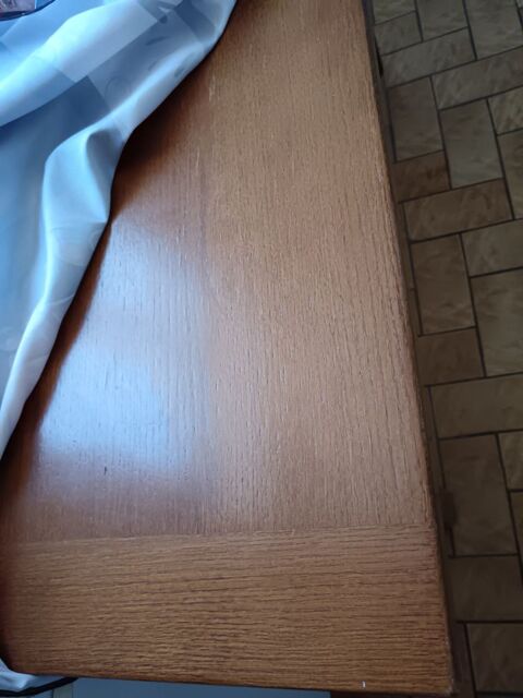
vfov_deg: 65.3
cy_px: 349
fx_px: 544
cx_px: 262
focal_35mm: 27
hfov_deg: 51.4
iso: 2793
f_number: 1.9
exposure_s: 1/100
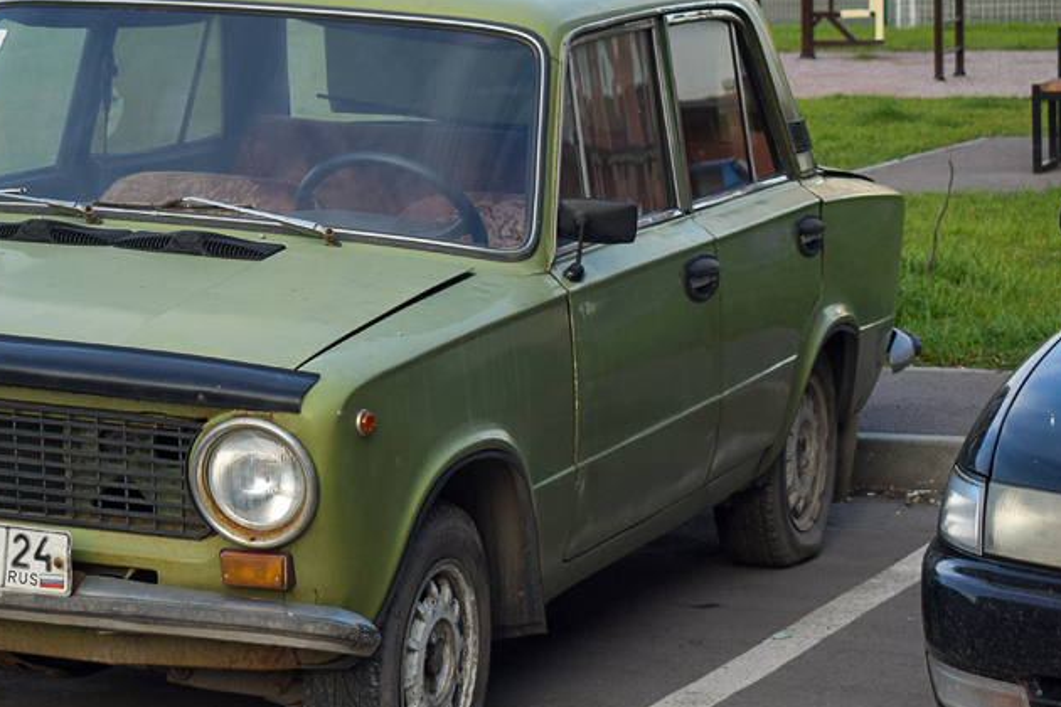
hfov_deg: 16.9
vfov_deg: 11.4
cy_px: 234
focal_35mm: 120
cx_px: 180
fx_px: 3536
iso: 200
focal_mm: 42
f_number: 6.3
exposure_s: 1/250
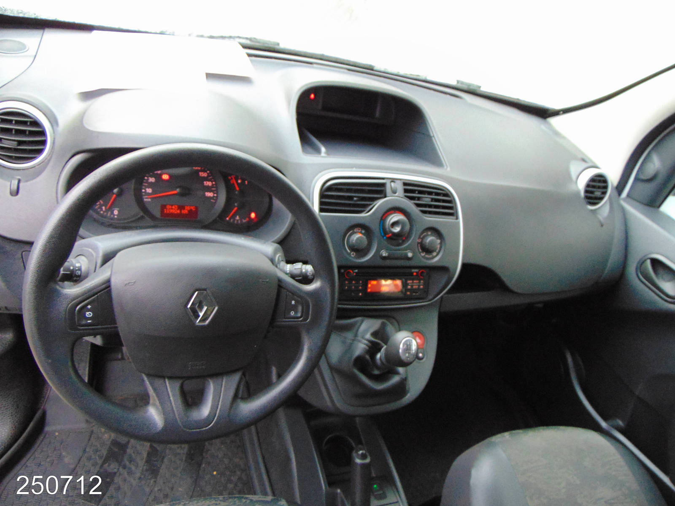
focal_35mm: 25
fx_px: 487
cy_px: 253
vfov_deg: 54.9
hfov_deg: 69.4
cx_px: 338
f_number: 3
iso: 400
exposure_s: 1/20
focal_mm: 4.5
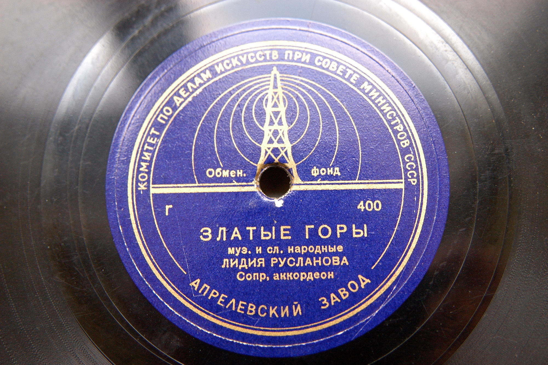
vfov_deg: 25.7
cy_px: 182
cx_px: 274
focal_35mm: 52
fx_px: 798
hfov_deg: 37.9
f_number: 3.3
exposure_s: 1/40
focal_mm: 35
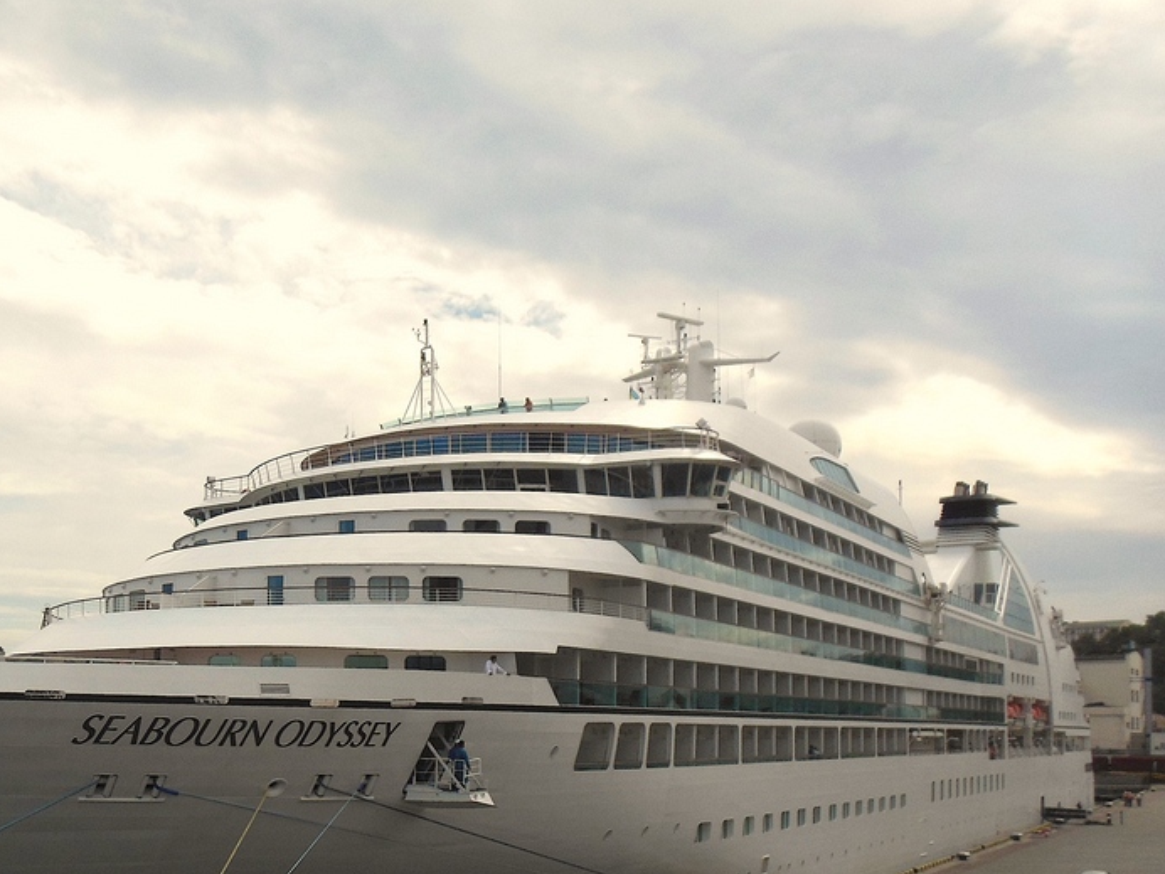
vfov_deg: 38.1
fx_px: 1245
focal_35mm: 37
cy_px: 606
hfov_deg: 48.7
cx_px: 330
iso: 125
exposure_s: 1/800
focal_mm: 4.5
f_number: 6.4
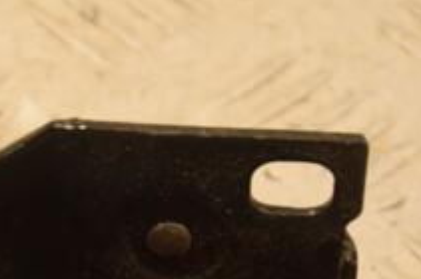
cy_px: 361
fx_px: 5236
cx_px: 134
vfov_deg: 3.1
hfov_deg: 4.6
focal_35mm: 448
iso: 800
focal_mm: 105
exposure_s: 1/250
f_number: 5.6
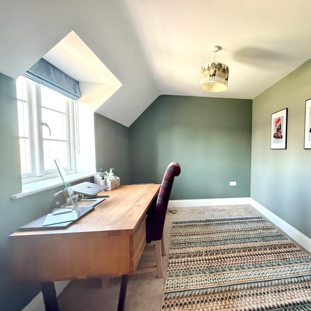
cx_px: 210
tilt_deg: -2.2
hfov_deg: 80.9
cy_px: 158
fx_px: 173
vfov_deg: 84.0
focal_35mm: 17
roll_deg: -0.3
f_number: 2.2
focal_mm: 2.22
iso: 640
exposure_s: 1/60
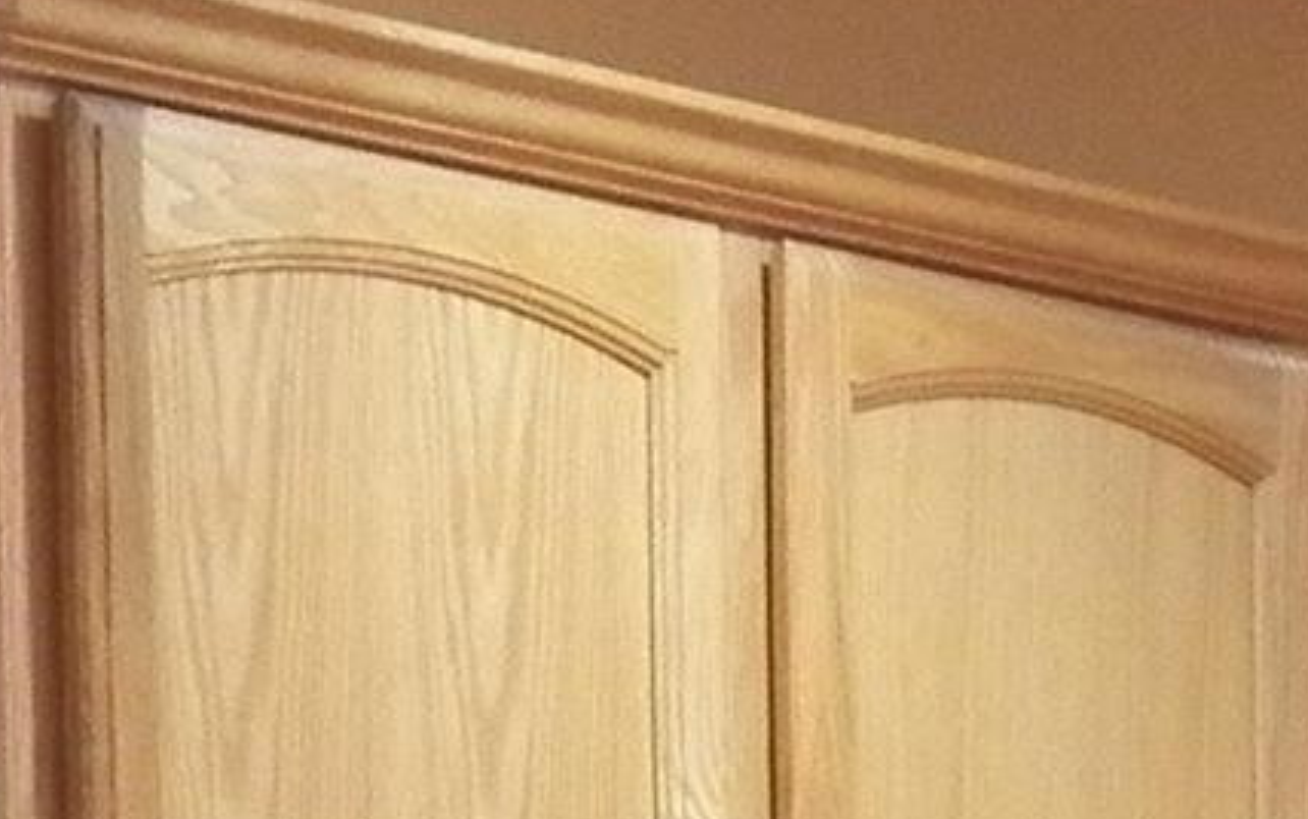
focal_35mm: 213
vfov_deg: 5.6
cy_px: 2796
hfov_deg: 9.5
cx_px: 2011
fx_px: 7597
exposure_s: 1/30
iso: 200
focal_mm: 4.9
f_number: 2.8
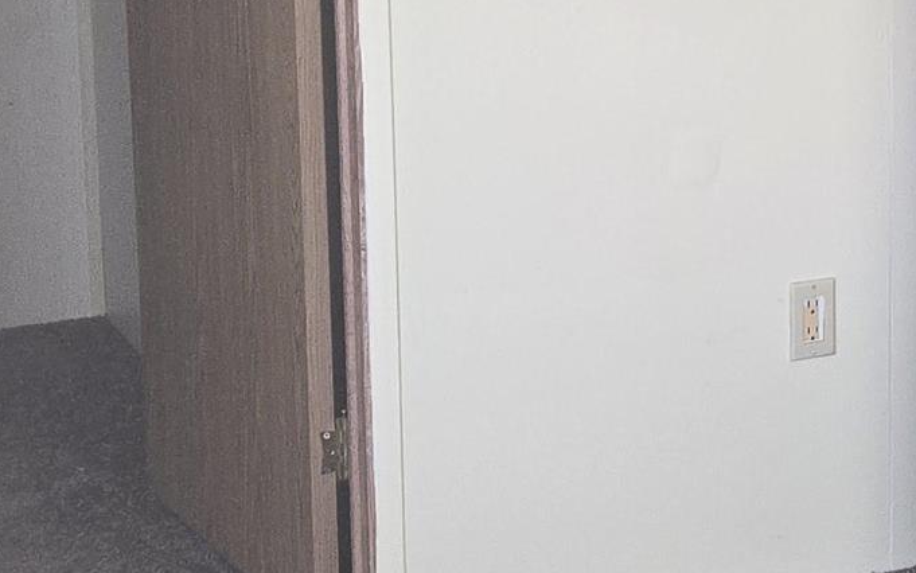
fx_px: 2747
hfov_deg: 18.3
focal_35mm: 110
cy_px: 35
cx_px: 960
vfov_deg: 11.8
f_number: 1.8
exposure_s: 1/60
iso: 64
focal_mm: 5.4
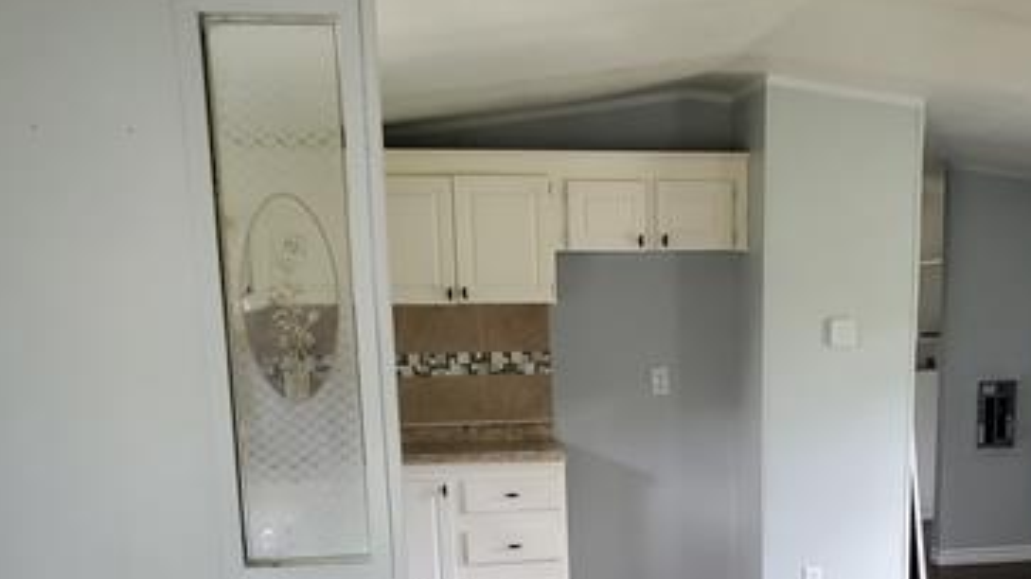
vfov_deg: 22.8
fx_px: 1367
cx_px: 704
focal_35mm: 50
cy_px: 602
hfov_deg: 40.7
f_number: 2.4
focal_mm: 4.3
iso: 250
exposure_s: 1/100
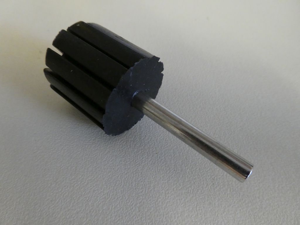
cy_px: 112
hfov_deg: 71.6
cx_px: 150
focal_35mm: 24
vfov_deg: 56.8
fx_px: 208
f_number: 3.3
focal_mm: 4.3
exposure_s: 1/60
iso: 800
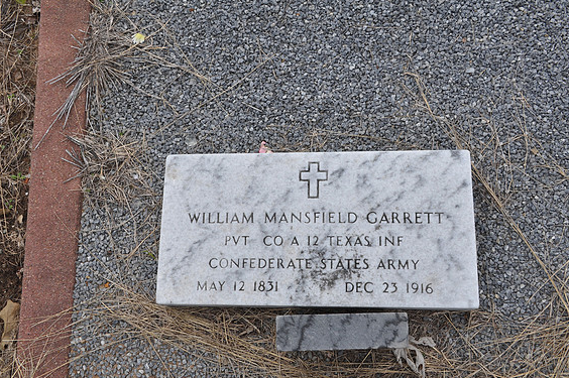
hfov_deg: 51.9
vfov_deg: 35.9
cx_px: 288
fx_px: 584
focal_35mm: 37
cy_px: 190
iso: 200
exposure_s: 1/100
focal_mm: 24
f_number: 10
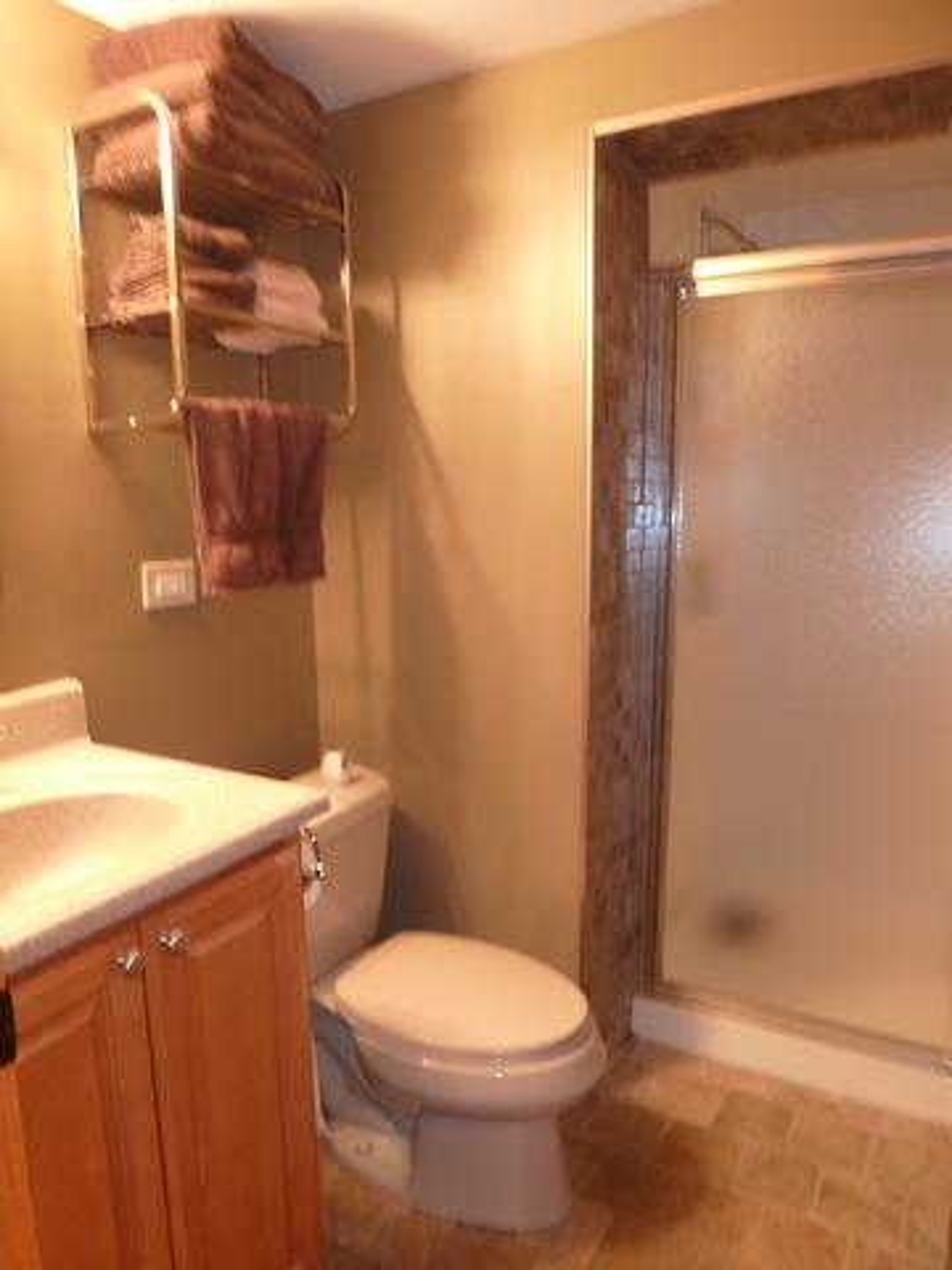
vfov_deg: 71.6
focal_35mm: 24
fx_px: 880
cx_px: 476
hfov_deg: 56.8
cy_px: 635
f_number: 3.3
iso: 200
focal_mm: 4.3
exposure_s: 1/4
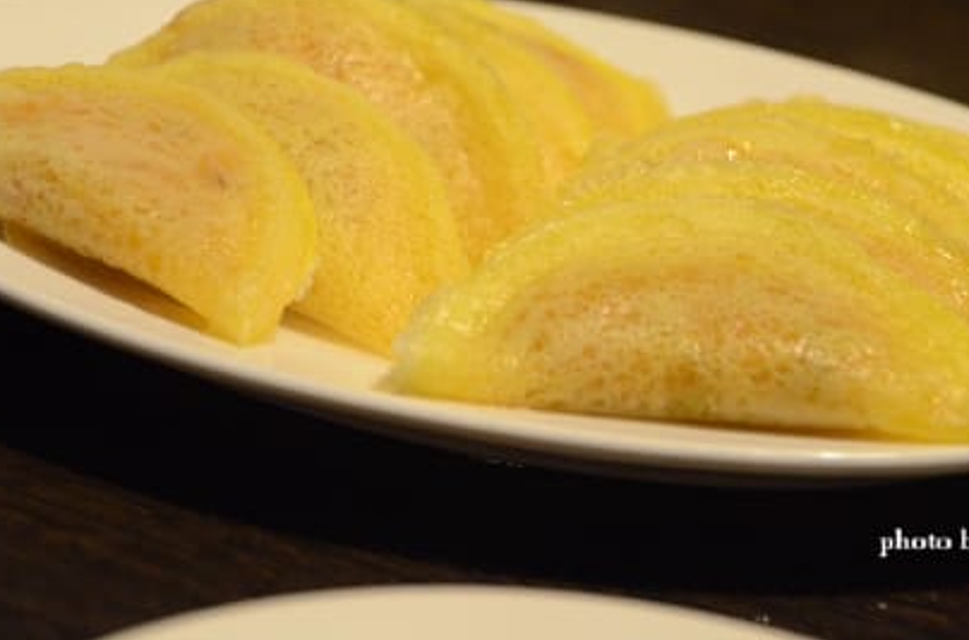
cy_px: 201
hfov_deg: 9.9
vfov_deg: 6.6
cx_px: 525
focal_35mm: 208
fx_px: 5583
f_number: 5.6
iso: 3200
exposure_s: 1/40
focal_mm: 100
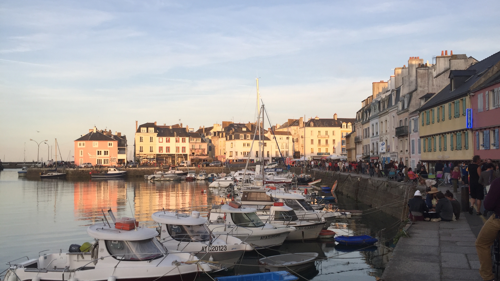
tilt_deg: +2.0
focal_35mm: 32
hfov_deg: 61.0
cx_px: 253
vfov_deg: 36.7
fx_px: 424
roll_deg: +0.0
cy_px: 151
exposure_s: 1/421
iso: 32
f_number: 2.2
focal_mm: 4.15
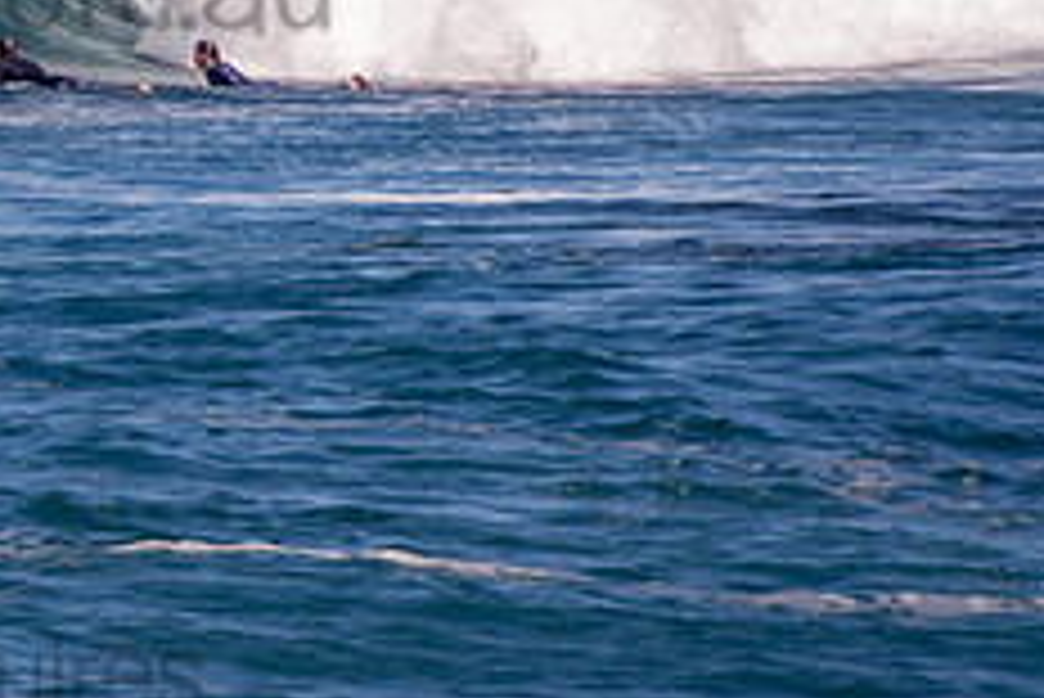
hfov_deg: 1.3
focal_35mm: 1562
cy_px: -74
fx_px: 45325
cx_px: -144
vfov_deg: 0.9
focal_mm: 400
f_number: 5.6
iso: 220
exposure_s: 1/1250
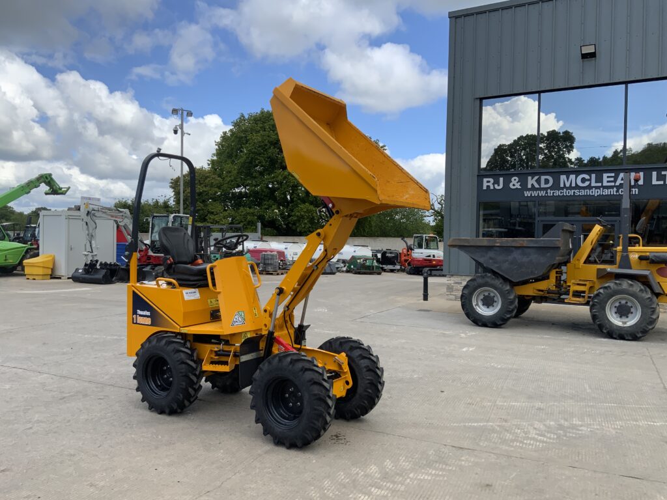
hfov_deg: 61.7
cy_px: 250
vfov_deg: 48.2
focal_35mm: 29
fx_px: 559
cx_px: 334
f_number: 1.8
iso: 16
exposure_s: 1/1195
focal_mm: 3
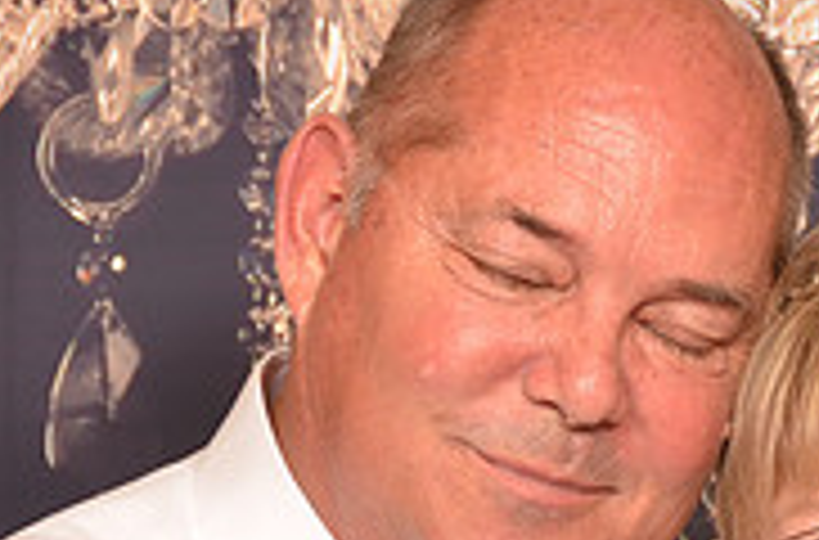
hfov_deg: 6.9
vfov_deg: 4.6
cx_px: 675
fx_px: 6733
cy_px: 626
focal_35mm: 297
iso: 200
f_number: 5.6
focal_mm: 62
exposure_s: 1/60
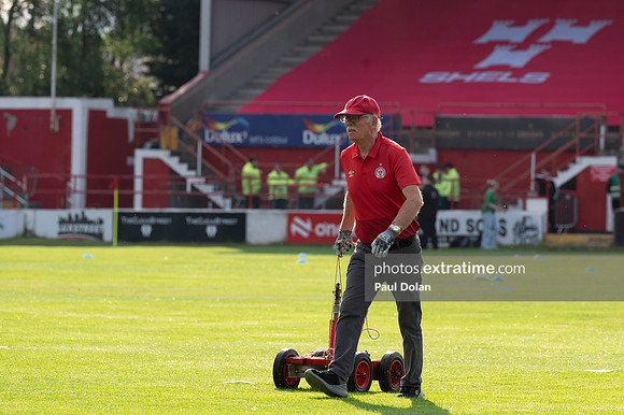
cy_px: 168
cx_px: 389
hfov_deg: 8.3
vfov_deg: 5.5
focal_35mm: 249
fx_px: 4315
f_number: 6.3
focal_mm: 200
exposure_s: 1/800
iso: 400
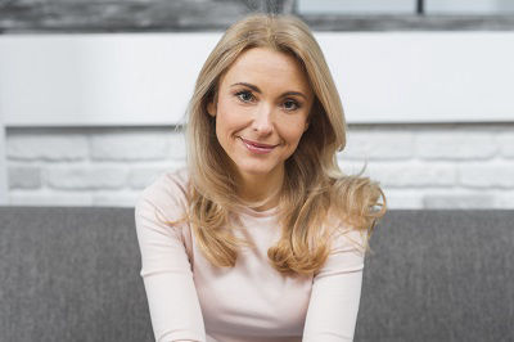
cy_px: 171
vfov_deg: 16.0
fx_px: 1213
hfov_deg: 23.9
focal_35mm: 85
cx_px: 257
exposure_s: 1/160
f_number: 3.5
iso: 200
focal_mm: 85
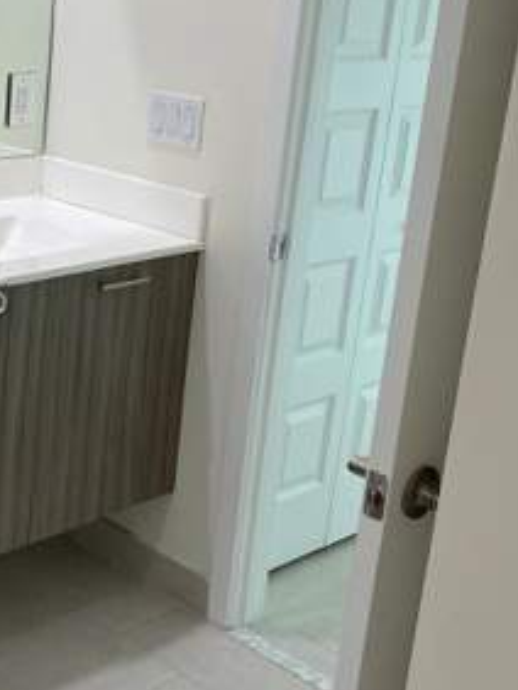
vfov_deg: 32.6
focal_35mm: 59
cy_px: 299
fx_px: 1175
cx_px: -49
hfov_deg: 23.4
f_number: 1.8
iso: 64
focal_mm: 4.25
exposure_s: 1/60
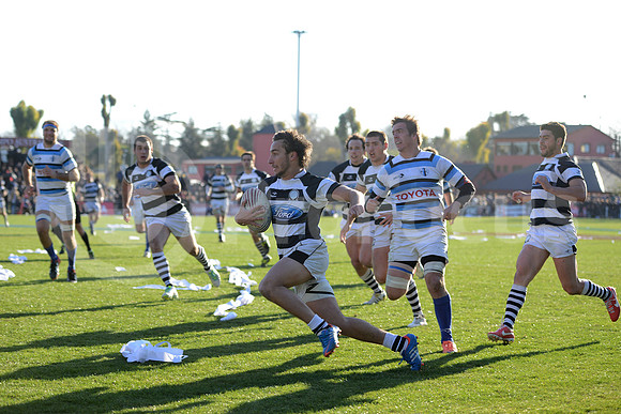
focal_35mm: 102
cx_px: 310
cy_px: 207
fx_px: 1760
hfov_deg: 20.0
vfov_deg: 13.4
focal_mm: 102
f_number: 2.8
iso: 320
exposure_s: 1/800
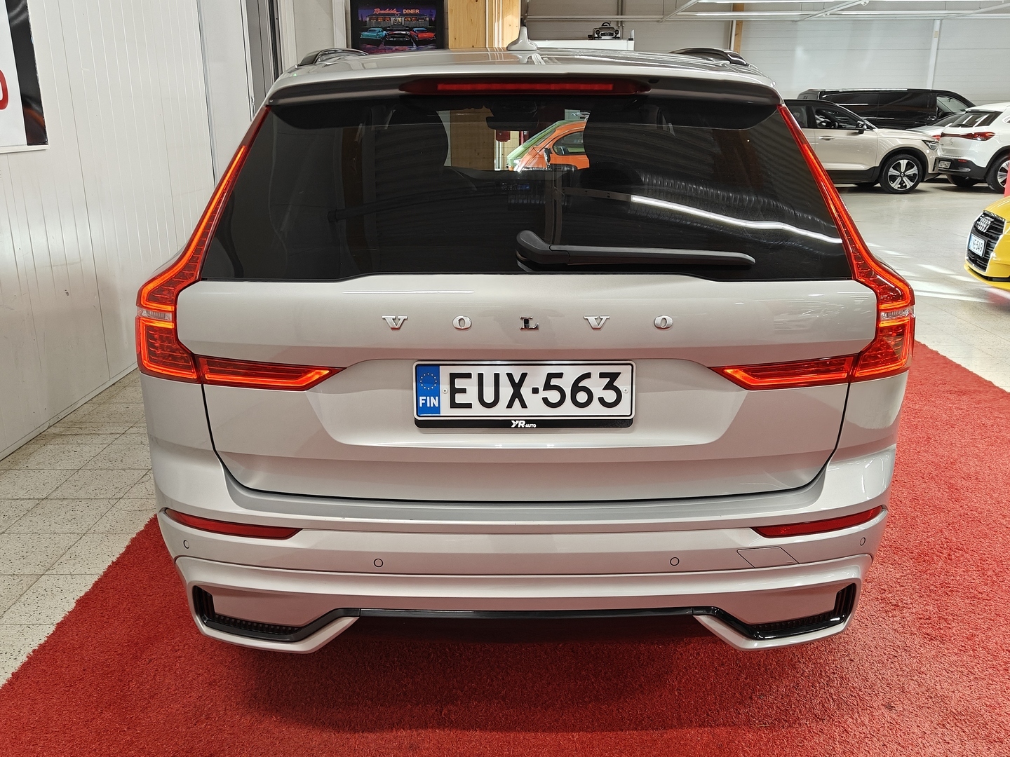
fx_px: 904
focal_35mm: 31
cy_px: 378
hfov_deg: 58.4
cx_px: 505
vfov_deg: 45.4
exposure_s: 1/76
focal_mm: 5.59
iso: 80
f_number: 1.8
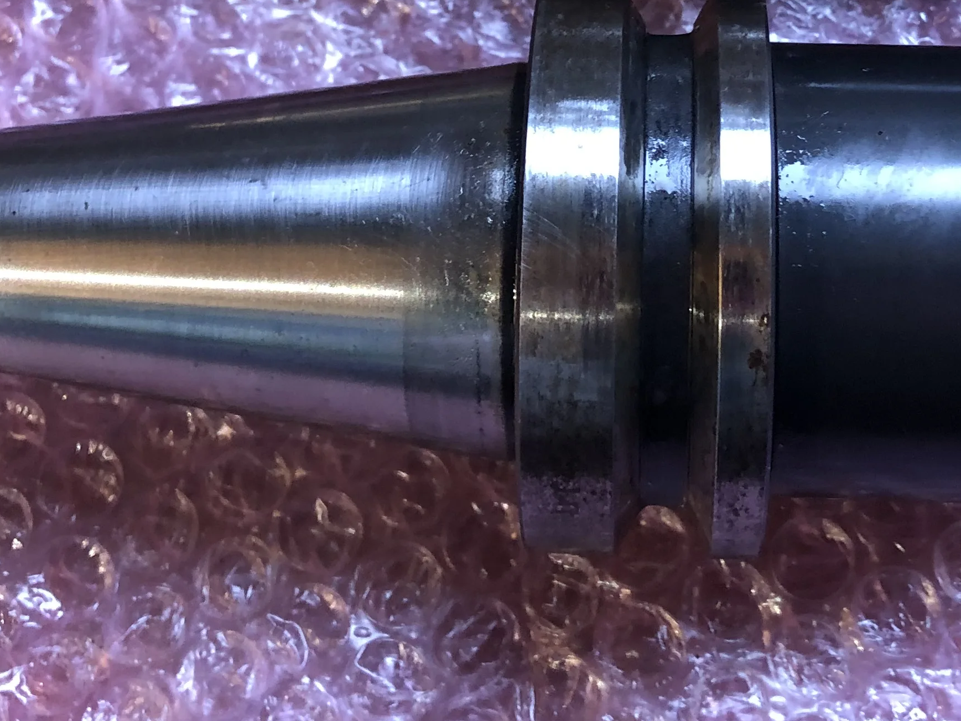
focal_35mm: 65
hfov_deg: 29.6
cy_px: -28
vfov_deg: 21.6
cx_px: 631
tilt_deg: -66.3
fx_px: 1805
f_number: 1.8
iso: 50
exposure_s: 1/15
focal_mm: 3.99
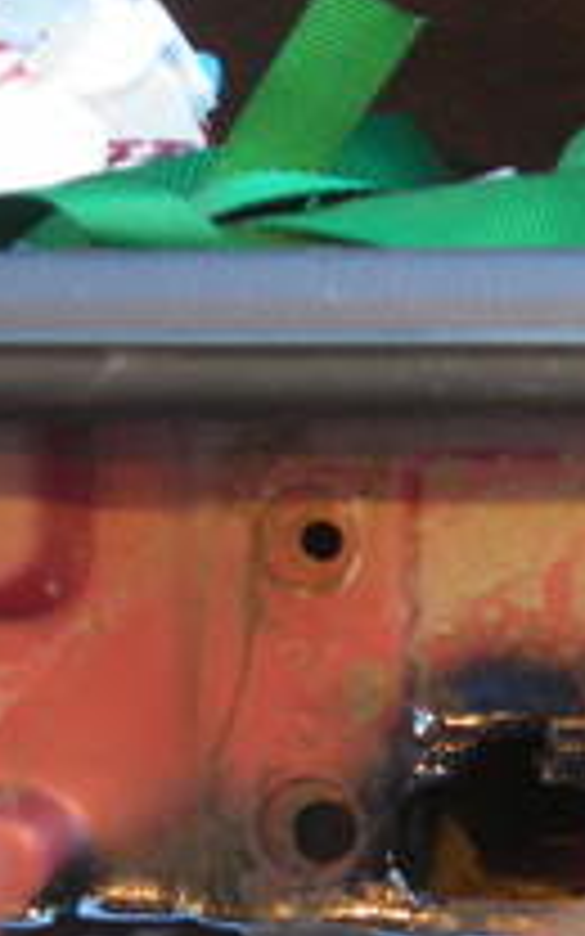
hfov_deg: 10.5
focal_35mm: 124
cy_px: 670
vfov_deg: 16.8
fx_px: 3163
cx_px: 486
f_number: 3.2
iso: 200
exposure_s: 2
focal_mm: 6.3
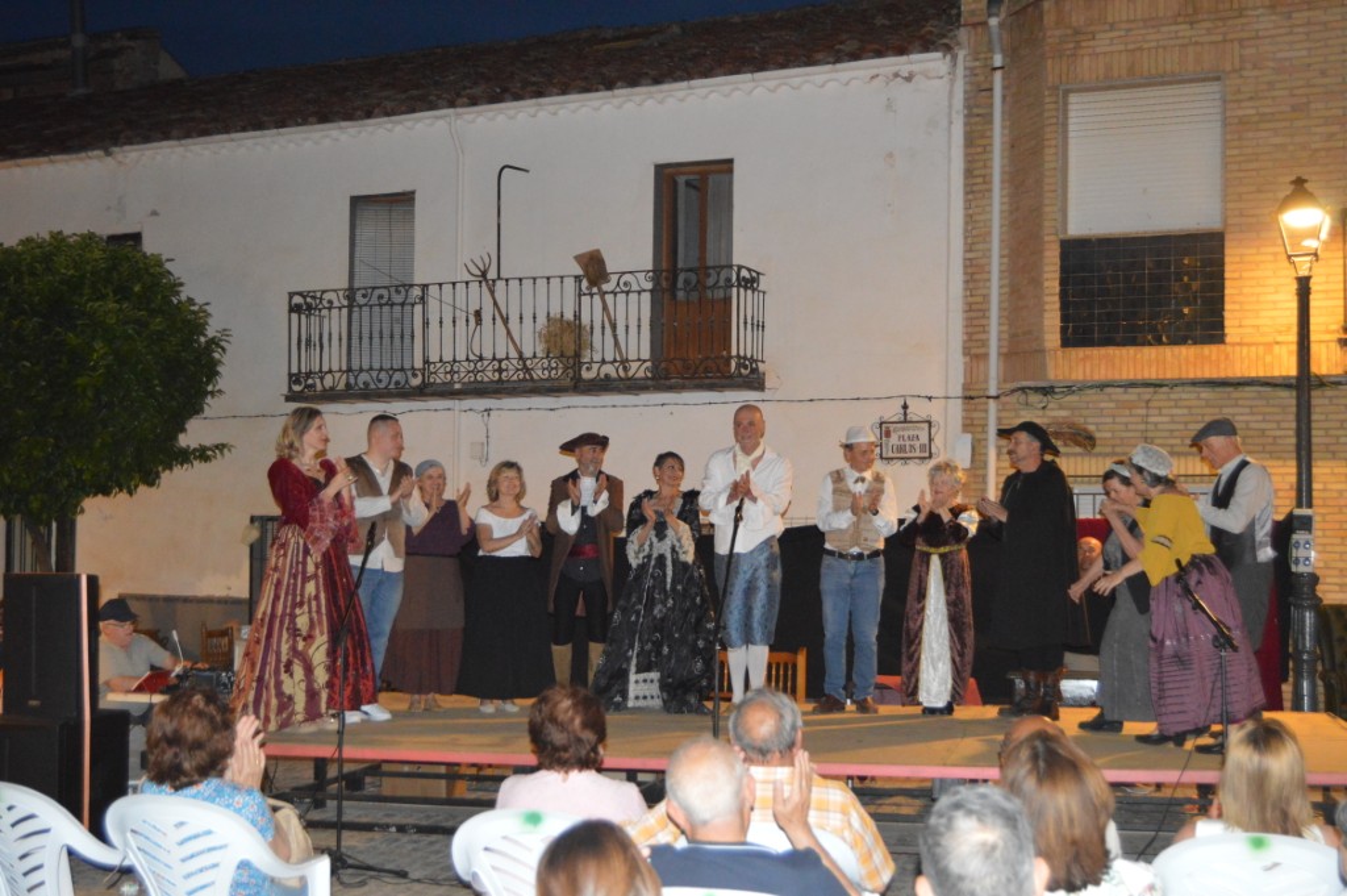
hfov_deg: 43.6
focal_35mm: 45
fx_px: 1682
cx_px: 674
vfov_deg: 29.8
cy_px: 448
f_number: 4.2
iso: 3200
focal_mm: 30
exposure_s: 1/60
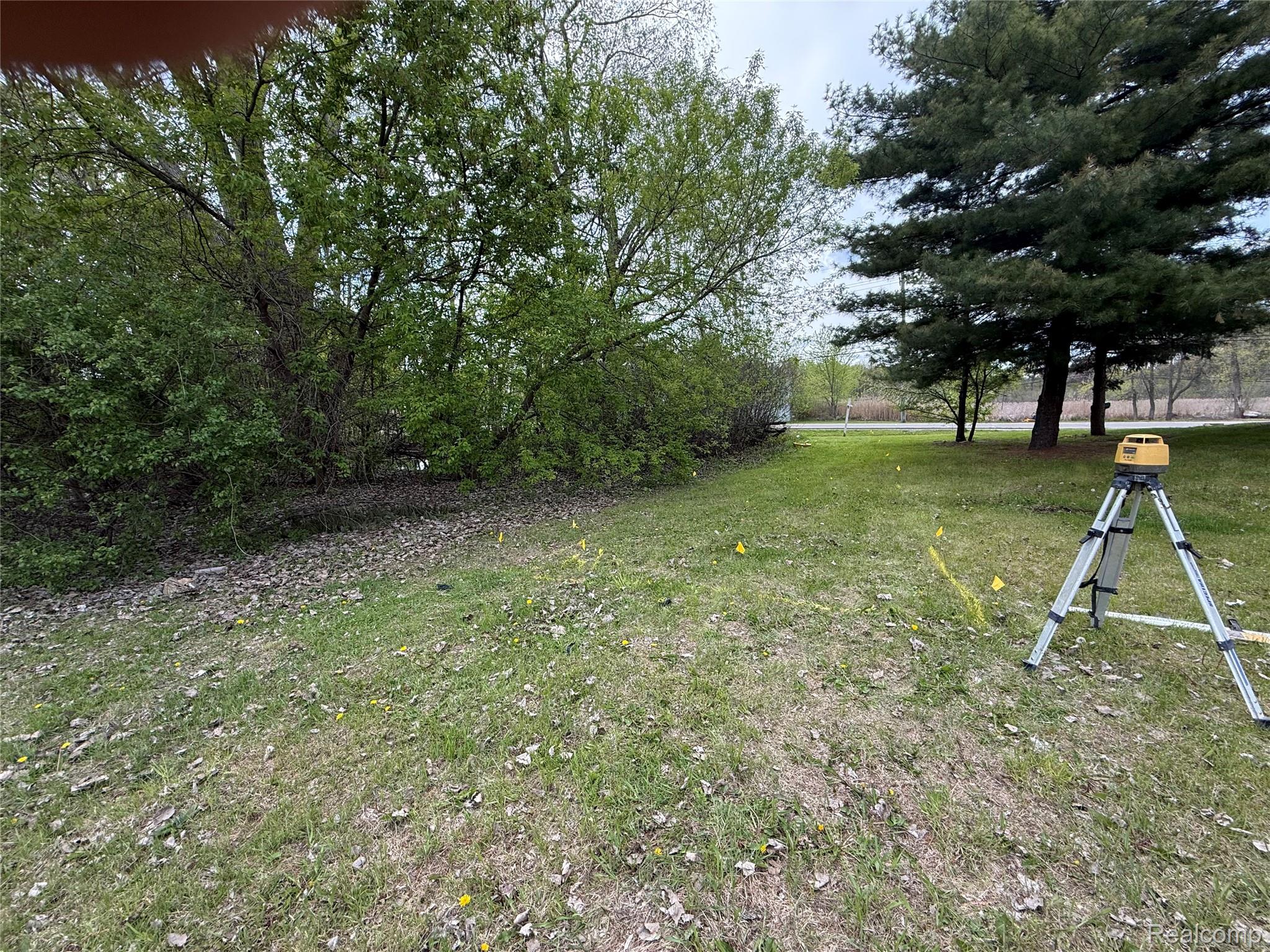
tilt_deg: -6.8
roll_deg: +1.2
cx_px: 635
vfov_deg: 85.7
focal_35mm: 14
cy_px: 476
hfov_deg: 102.1
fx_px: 514
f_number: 2.2
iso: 64
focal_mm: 2.22
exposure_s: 1/664
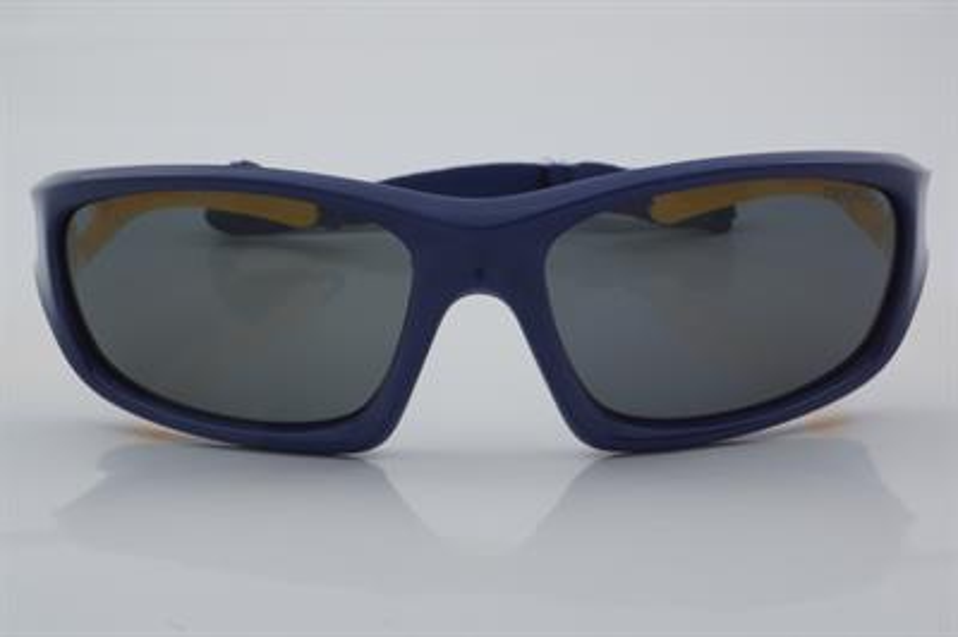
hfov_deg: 29.9
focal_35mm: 68
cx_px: 479
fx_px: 1795
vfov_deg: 20.1
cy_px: 318
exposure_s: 1/4
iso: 100
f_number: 32
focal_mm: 45
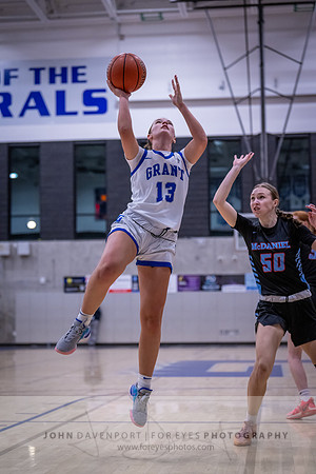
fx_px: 922
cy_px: 237
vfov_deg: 28.8
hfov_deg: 19.5
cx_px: 158
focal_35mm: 70
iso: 4500
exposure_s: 1/1000
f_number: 2.8
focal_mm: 70
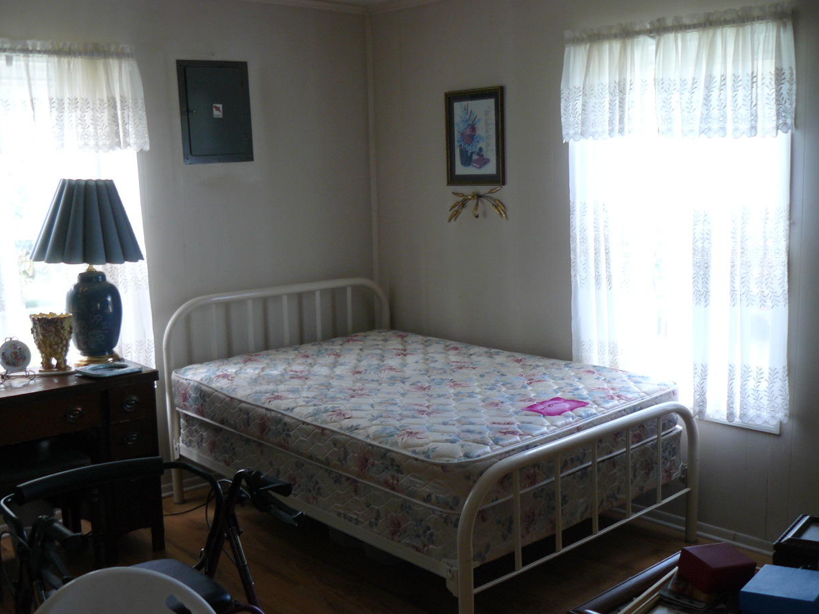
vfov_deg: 37.7
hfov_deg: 49.0
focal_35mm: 38
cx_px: 419
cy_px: 317
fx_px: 899
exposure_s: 1/10
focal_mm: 6
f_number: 2.8
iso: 100
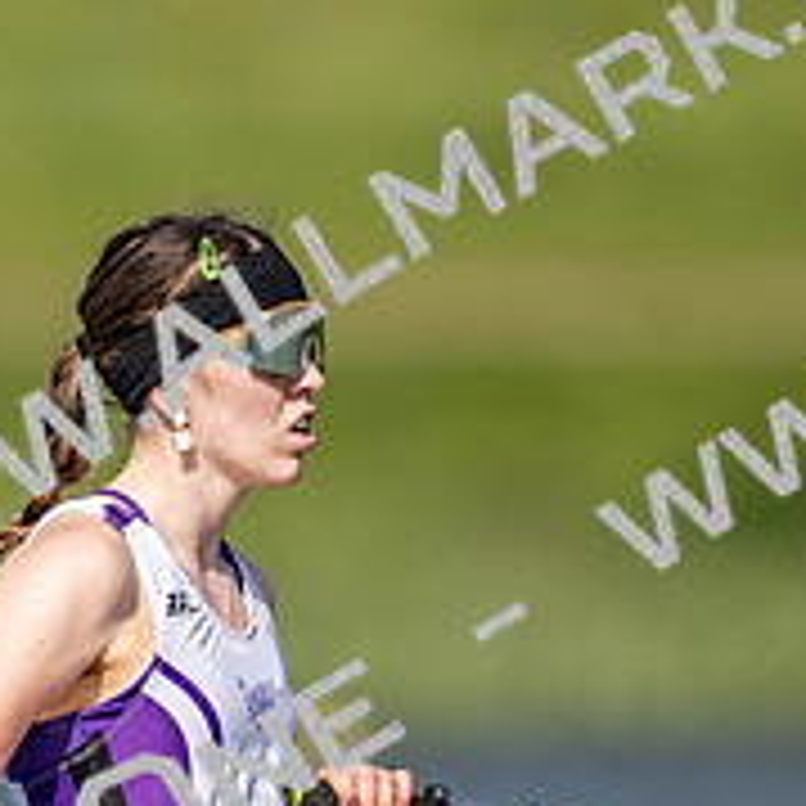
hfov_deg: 1.1
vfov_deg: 1.1
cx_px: 270
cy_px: 646
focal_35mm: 1653
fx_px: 43545
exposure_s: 1/2500
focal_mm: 600
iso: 220
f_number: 4
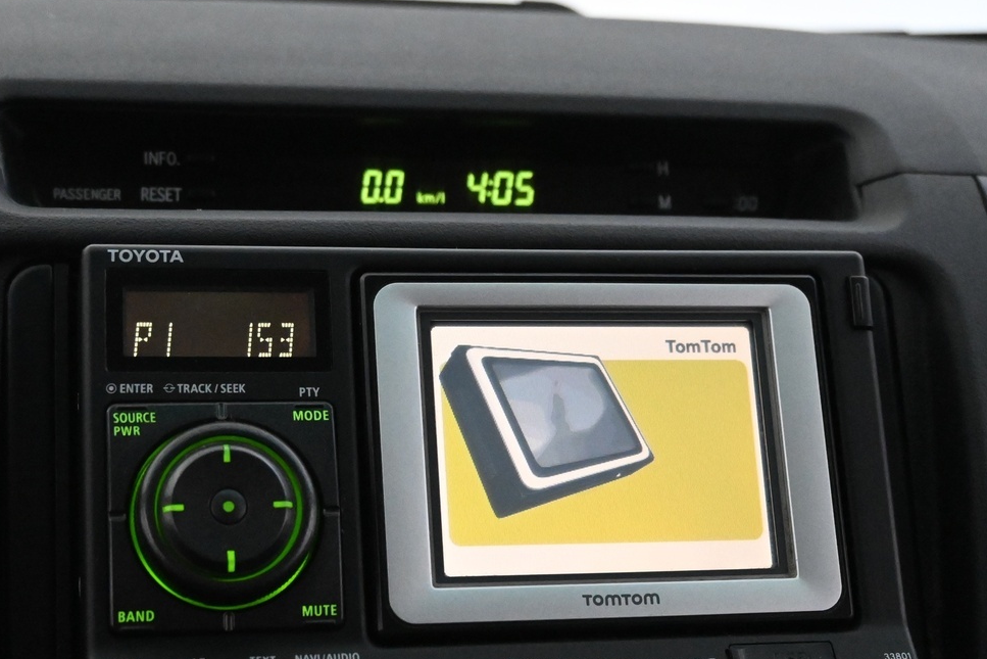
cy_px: 391
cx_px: 415
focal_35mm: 63
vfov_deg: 21.6
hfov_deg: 31.9
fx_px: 1723
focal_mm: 25
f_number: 4.5
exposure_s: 1/80
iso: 6400
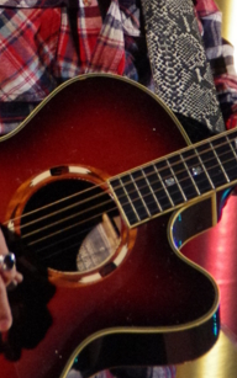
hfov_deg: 1.7
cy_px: -1
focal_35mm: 796
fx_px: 8222
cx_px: 76
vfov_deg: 2.6
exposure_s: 1/250
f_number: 6.3
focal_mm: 200
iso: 6400
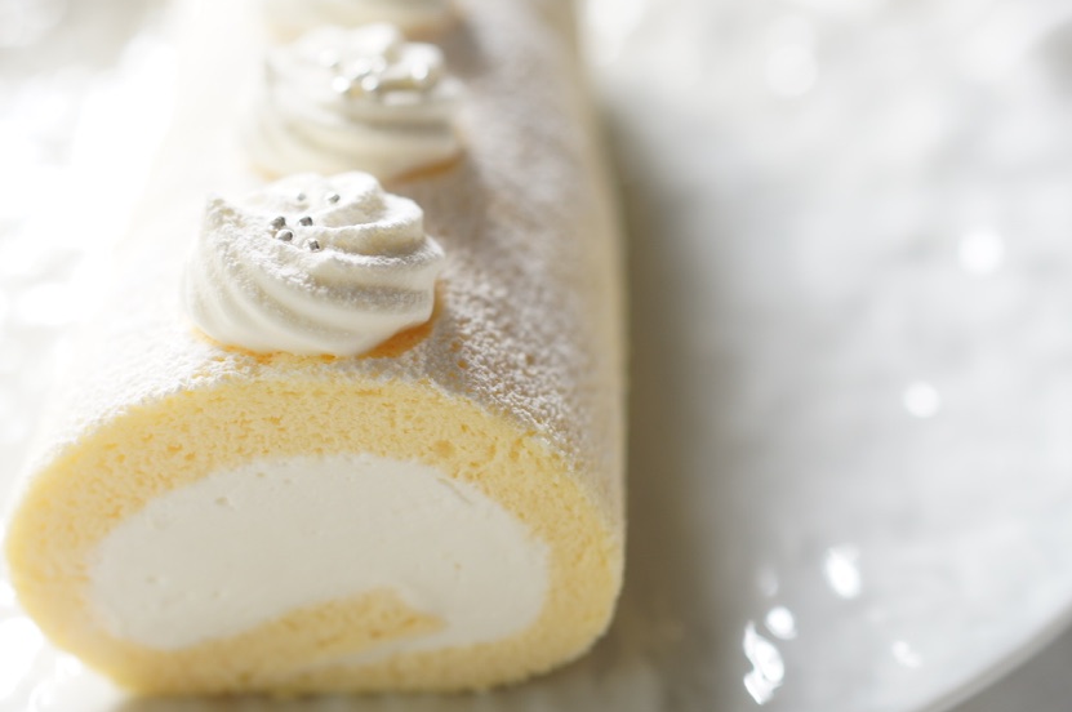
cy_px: 252
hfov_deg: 33.6
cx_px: 325
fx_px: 1755
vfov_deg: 22.9
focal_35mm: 59
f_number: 3.2
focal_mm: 35
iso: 160
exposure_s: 1/40
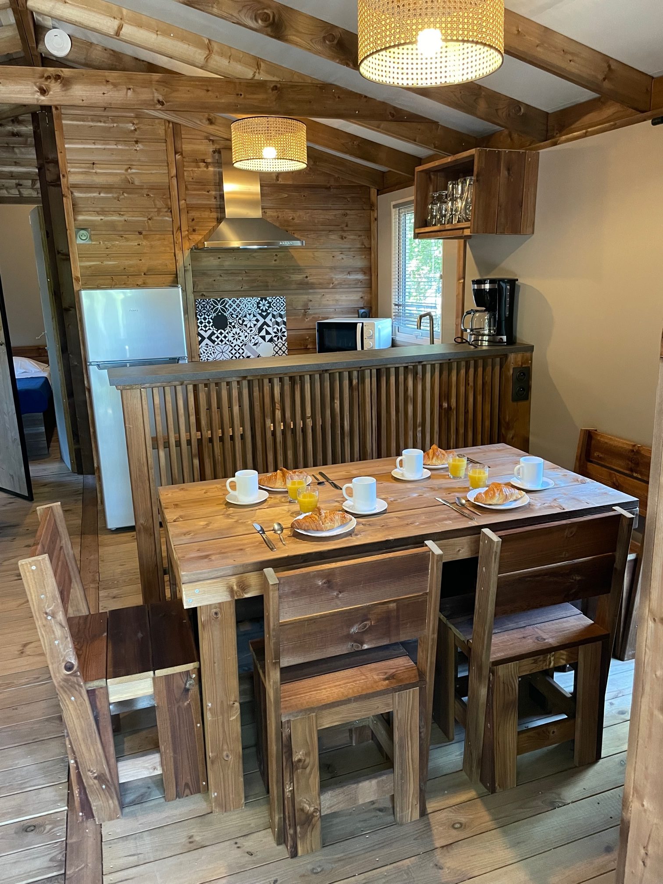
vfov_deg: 67.3
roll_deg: +1.2
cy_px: 442
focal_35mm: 26
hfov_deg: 53.1
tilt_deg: -11.9
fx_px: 664
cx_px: 332
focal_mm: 4.2
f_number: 1.6
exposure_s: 1/60
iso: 400
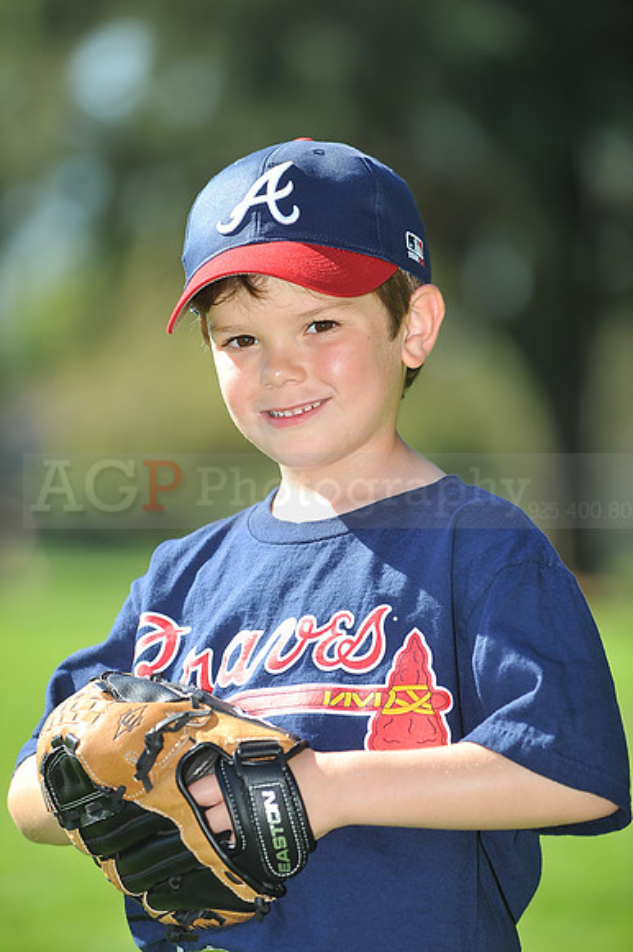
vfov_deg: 10.3
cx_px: 316
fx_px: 5281
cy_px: 476
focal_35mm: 200
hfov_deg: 6.9
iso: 200
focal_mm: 200
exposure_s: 1/640
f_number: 4.5
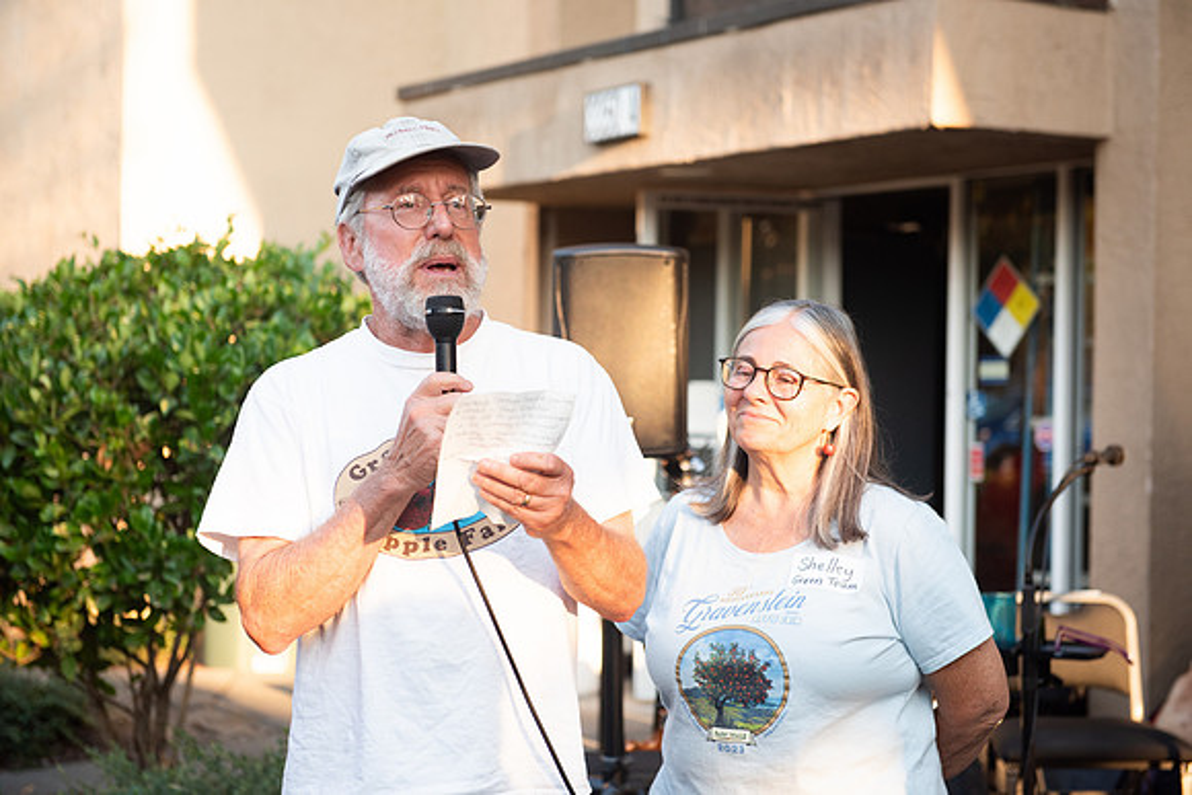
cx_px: 596
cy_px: 398
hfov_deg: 28.8
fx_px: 2318
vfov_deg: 19.5
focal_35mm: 70
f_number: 3.5
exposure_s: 1/500
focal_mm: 70
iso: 400
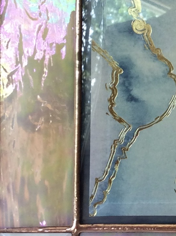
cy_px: 48
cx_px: 261
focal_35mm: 115
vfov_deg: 17.0
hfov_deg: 12.3
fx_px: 781
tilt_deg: -30.1
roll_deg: +1.9
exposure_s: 1/24
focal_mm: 3.3
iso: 32
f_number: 2.4
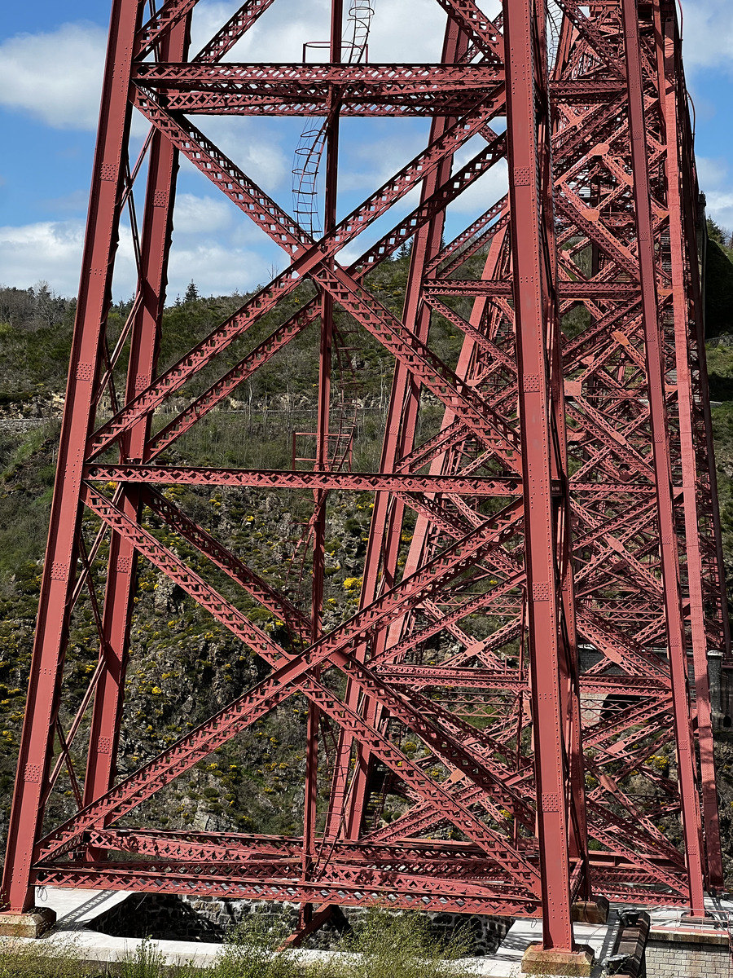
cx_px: 366
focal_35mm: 77
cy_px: 489
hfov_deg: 19.1
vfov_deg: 25.3
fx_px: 2174
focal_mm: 9
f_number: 2.8
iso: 32
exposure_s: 1/592
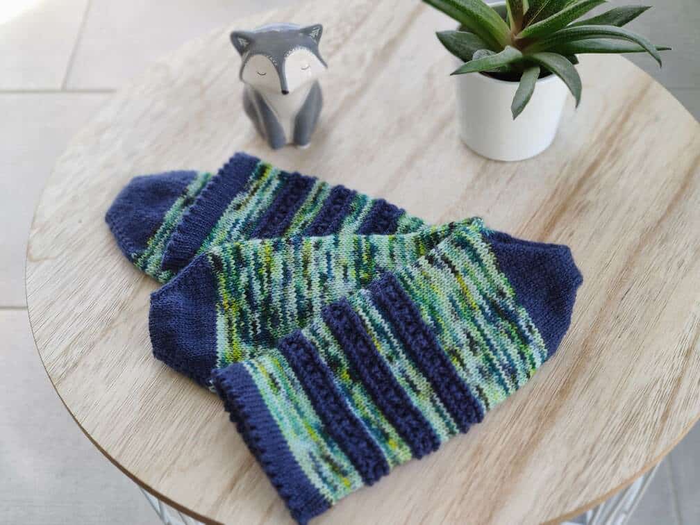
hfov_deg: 45.8
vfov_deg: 35.1
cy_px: 262
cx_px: 350
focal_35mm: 41
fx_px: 829
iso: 100
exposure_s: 1/120
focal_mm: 8.16
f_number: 2
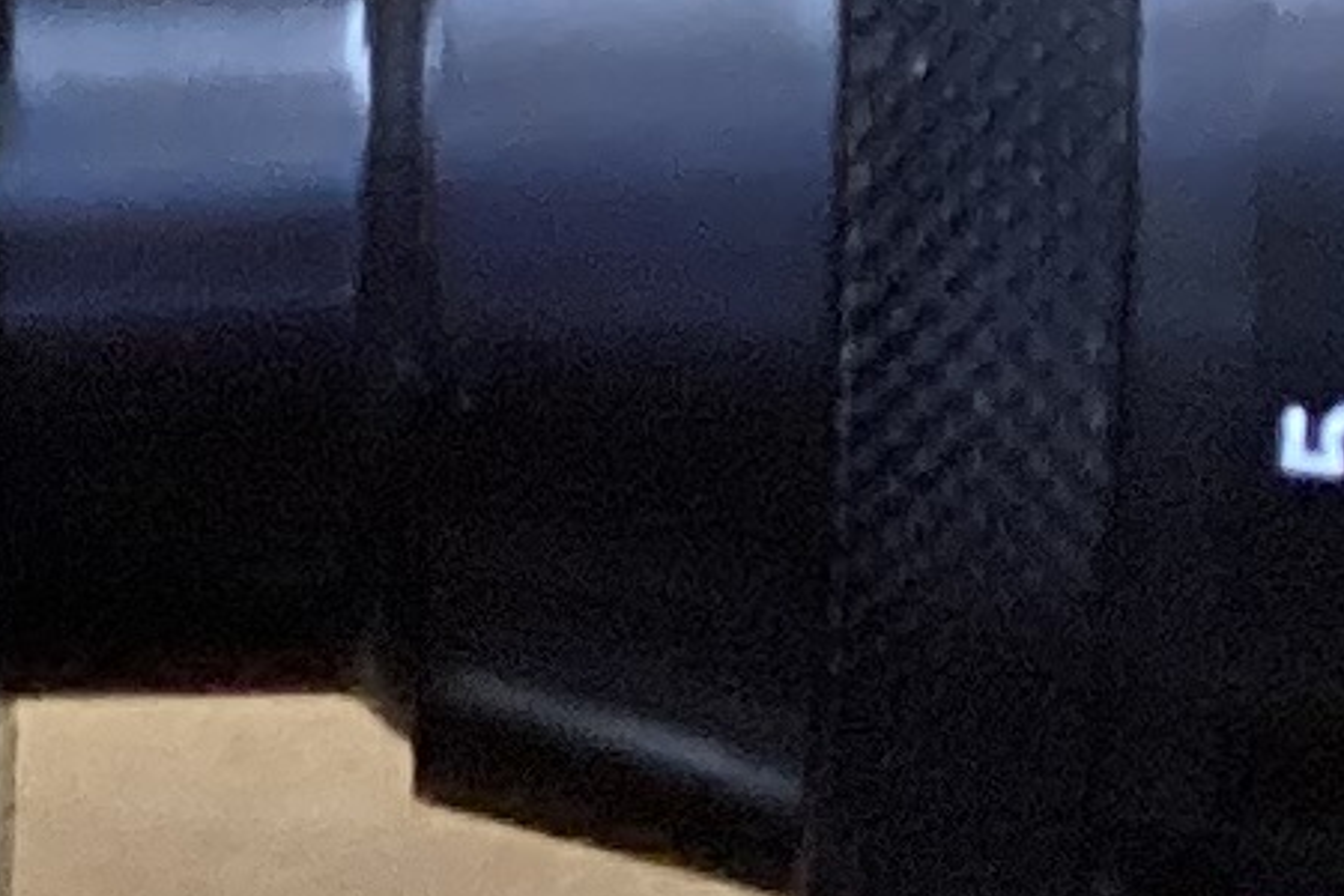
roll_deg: -3.2
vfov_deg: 5.8
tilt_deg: -5.8
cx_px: -2948
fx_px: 8735
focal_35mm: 234
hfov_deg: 7.5
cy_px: 1702
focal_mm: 3.3
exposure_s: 1/60
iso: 250
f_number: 2.4
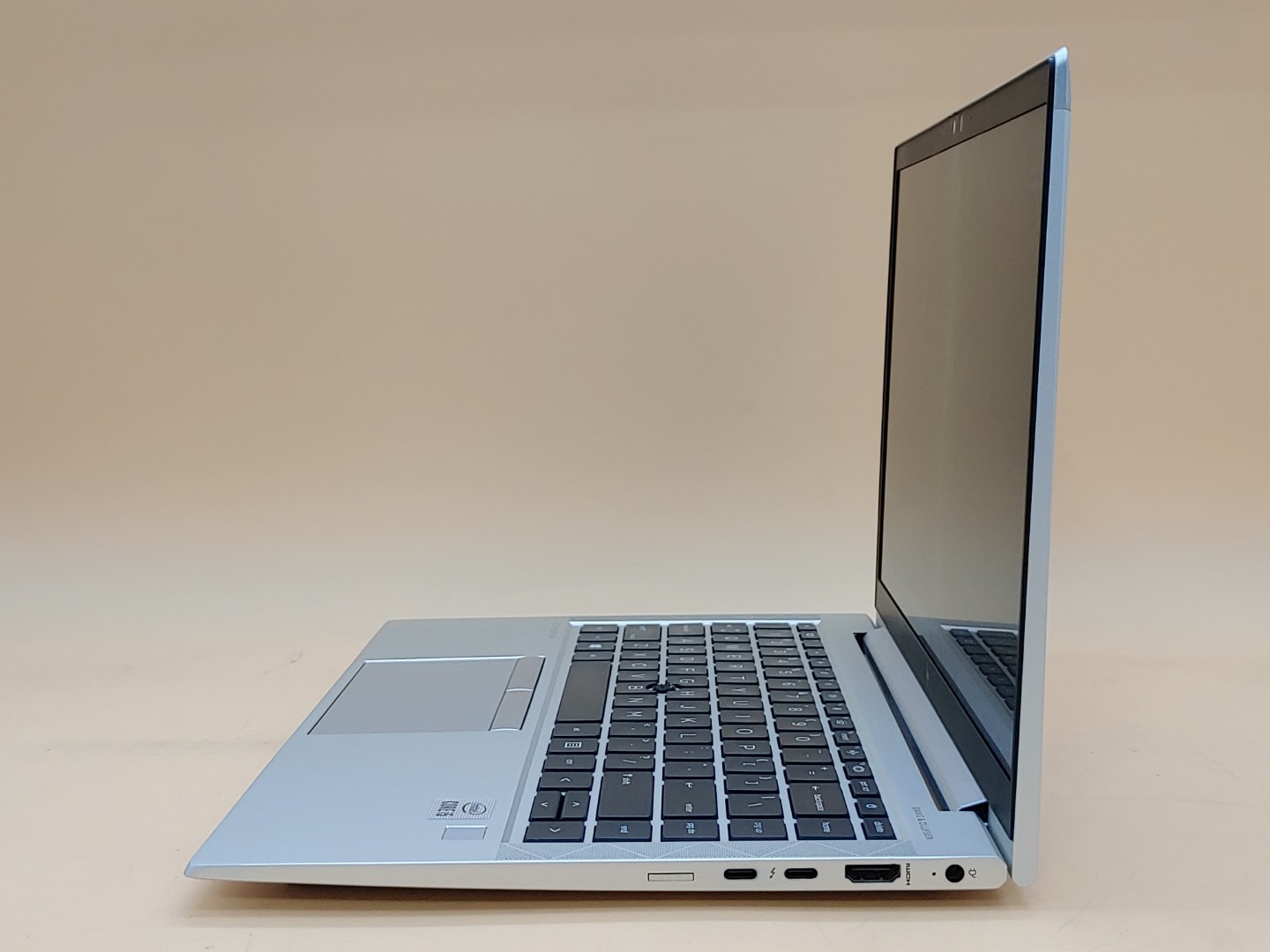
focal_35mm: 46
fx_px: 1688
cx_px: 635
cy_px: 476
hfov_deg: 41.2
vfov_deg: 31.5
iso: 50
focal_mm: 4.36
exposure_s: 1/86
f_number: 1.8
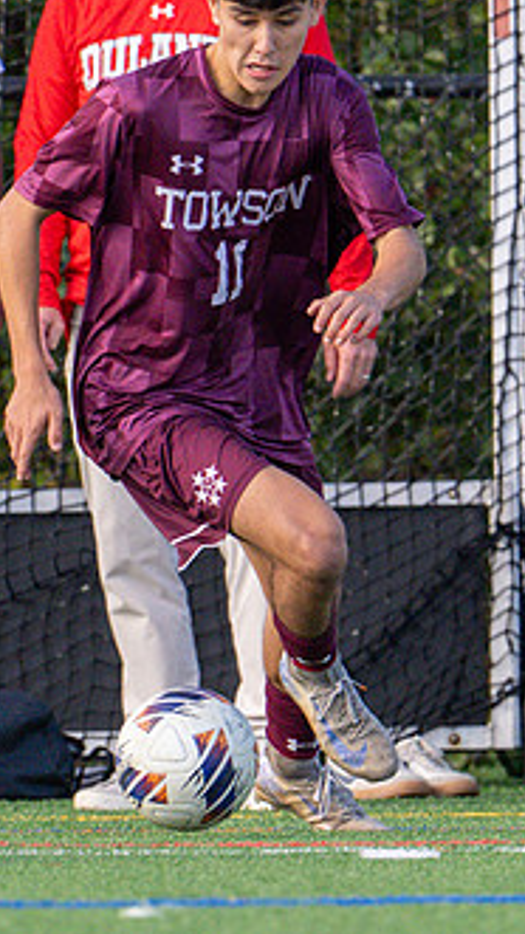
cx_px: 328
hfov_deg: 0.8
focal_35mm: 1559
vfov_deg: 1.4
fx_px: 38612
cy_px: 603
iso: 2000
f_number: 4.5
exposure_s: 1/2500
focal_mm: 400
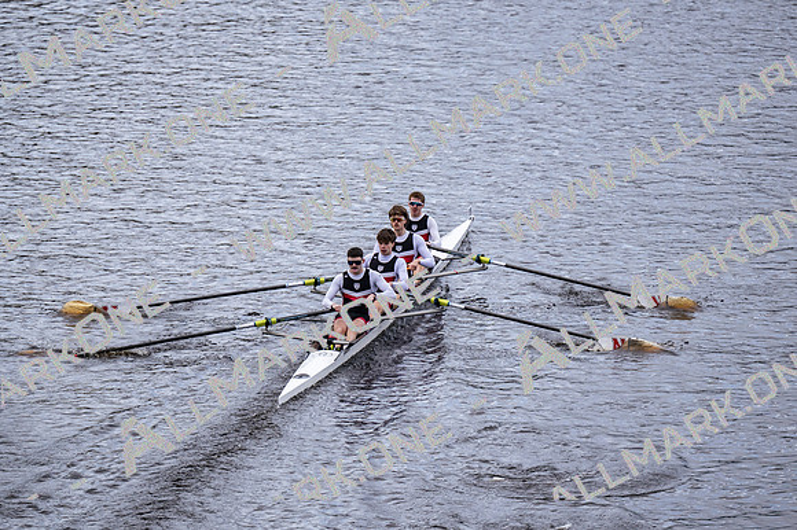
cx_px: 398
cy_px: 265
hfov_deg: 6.9
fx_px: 6638
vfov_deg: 4.6
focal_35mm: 300
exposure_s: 1/2000
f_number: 2.8
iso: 450
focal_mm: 200
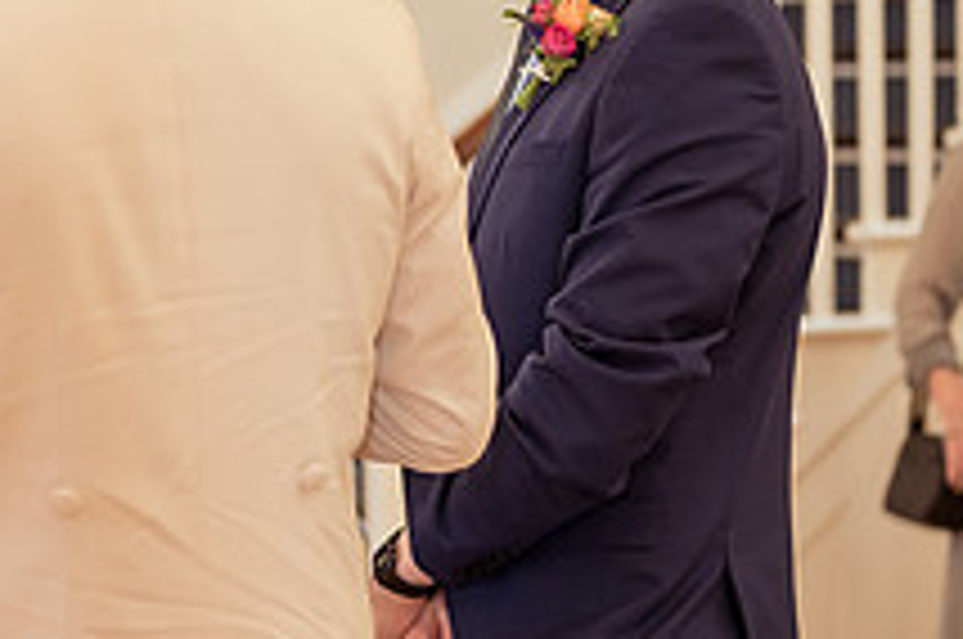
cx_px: 212
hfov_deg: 15.0
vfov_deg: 10.0
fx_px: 3632
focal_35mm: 136
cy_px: 142
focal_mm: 50
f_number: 2
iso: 1400
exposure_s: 1/500
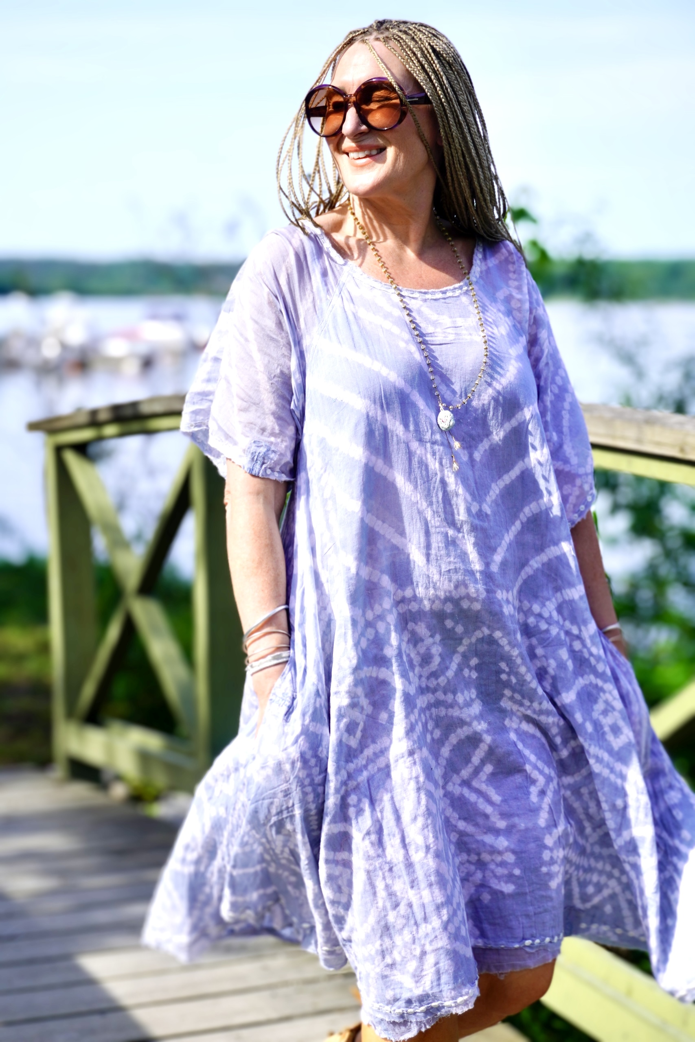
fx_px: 1694
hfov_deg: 23.2
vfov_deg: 34.2
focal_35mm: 58
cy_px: 521
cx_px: 348
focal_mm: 39
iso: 100
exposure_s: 1/400
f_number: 5.6
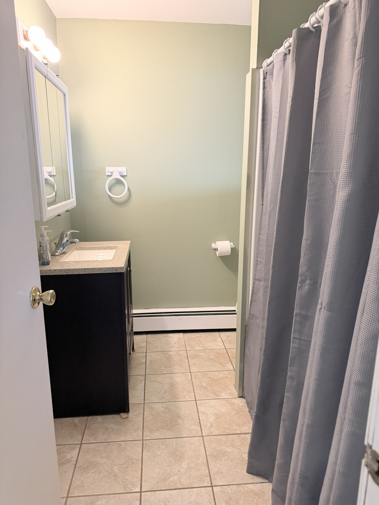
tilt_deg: -12.0
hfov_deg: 56.8
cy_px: 252
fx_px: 350
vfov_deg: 71.6
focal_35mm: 24
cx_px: 190
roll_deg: -0.7
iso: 200
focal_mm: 6.76
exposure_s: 1/60
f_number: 1.78
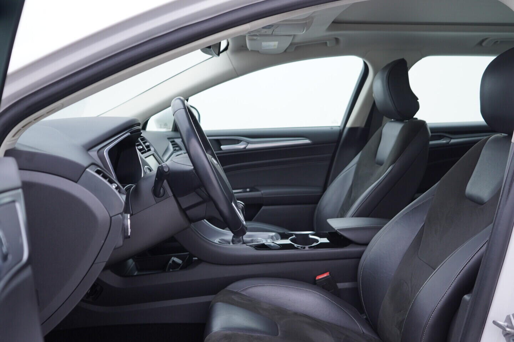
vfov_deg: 36.9
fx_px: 514
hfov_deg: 53.1
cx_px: 257
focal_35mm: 36
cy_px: 171
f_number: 3.2
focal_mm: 24
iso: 125
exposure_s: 1/50
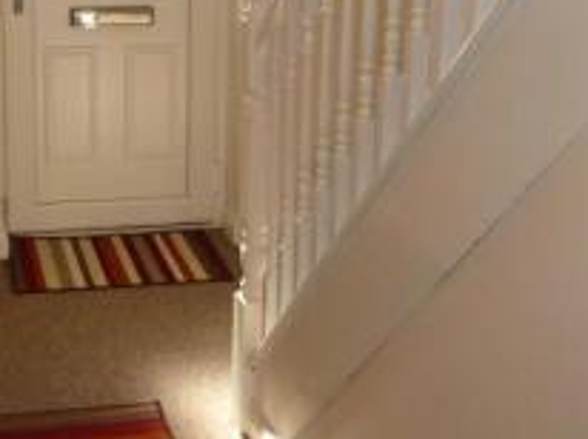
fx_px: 1154
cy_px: 84
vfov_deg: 21.3
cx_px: 193
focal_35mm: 68
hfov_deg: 28.4
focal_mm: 4.3
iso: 500
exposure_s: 1/125
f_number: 3.3
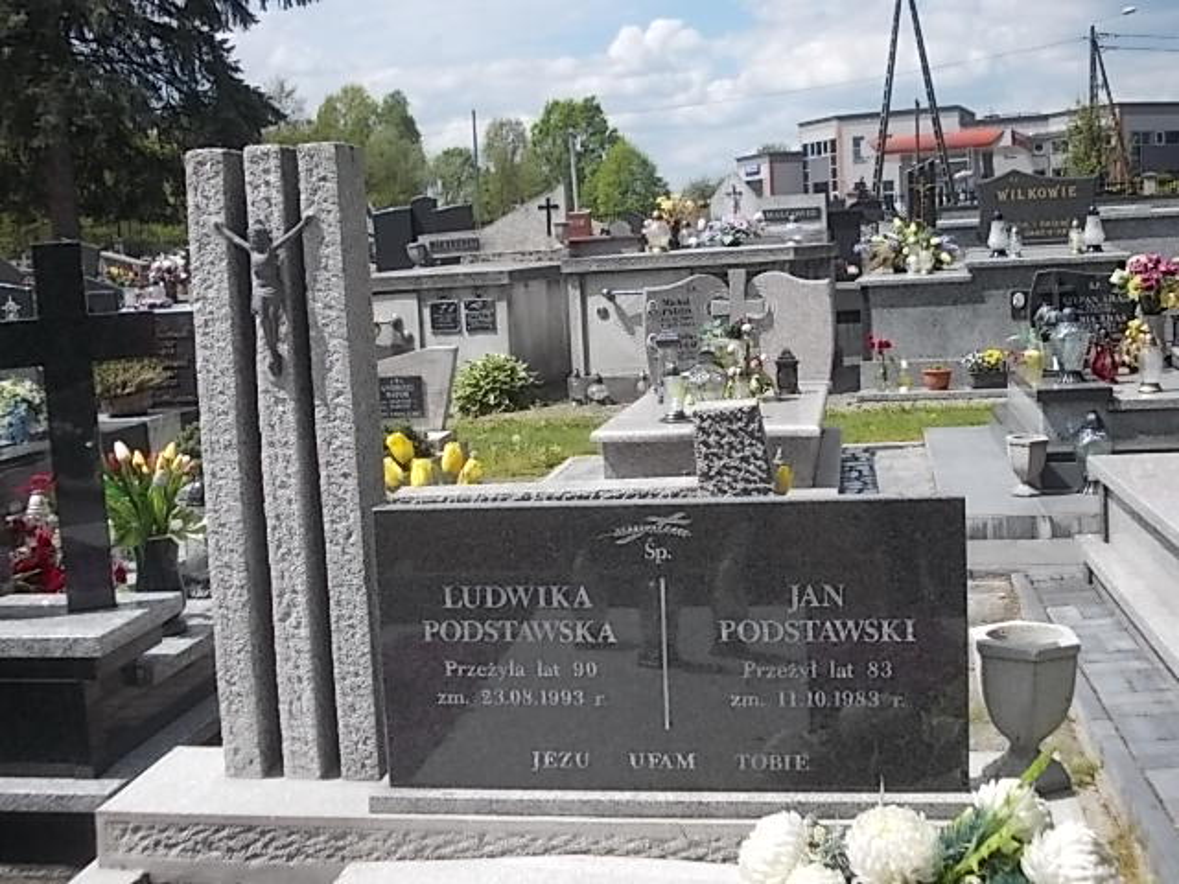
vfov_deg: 33.6
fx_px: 1465
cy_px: 442
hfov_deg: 43.9
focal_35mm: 43
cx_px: 590
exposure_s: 1/200
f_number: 6.5
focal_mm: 6.1
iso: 80
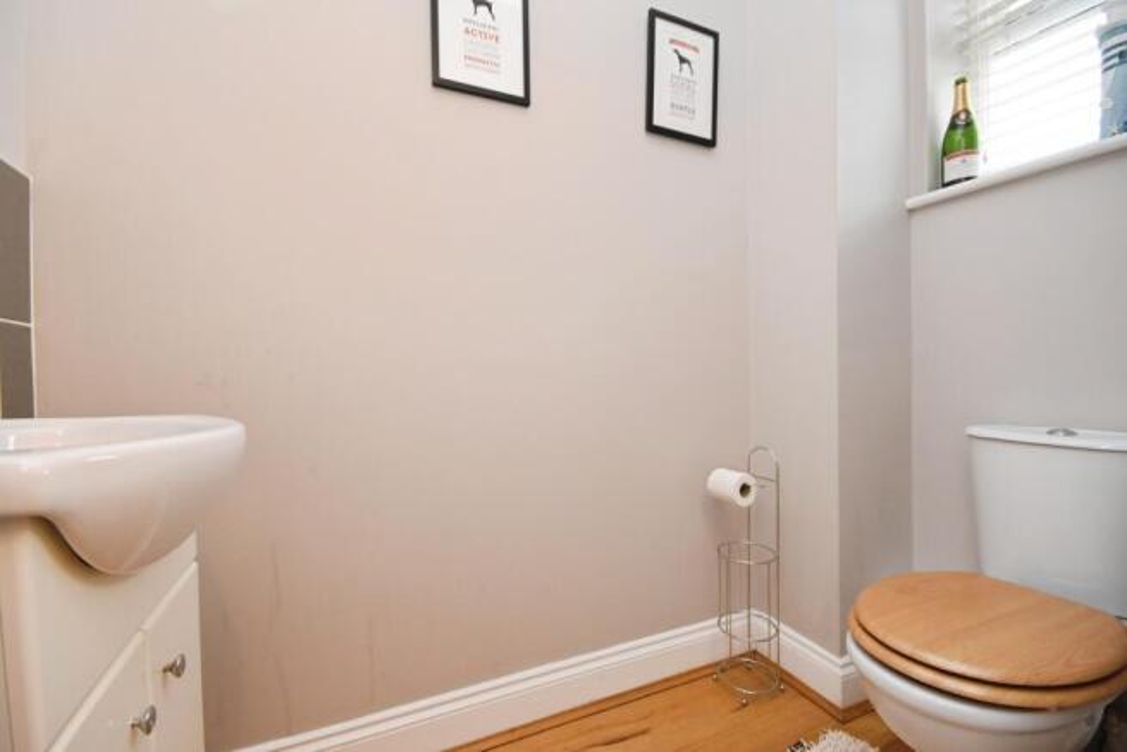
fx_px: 470
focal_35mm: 15
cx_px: 564
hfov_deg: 100.4
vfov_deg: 77.4
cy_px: 376
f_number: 8
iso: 1250
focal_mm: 10
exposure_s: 1/30
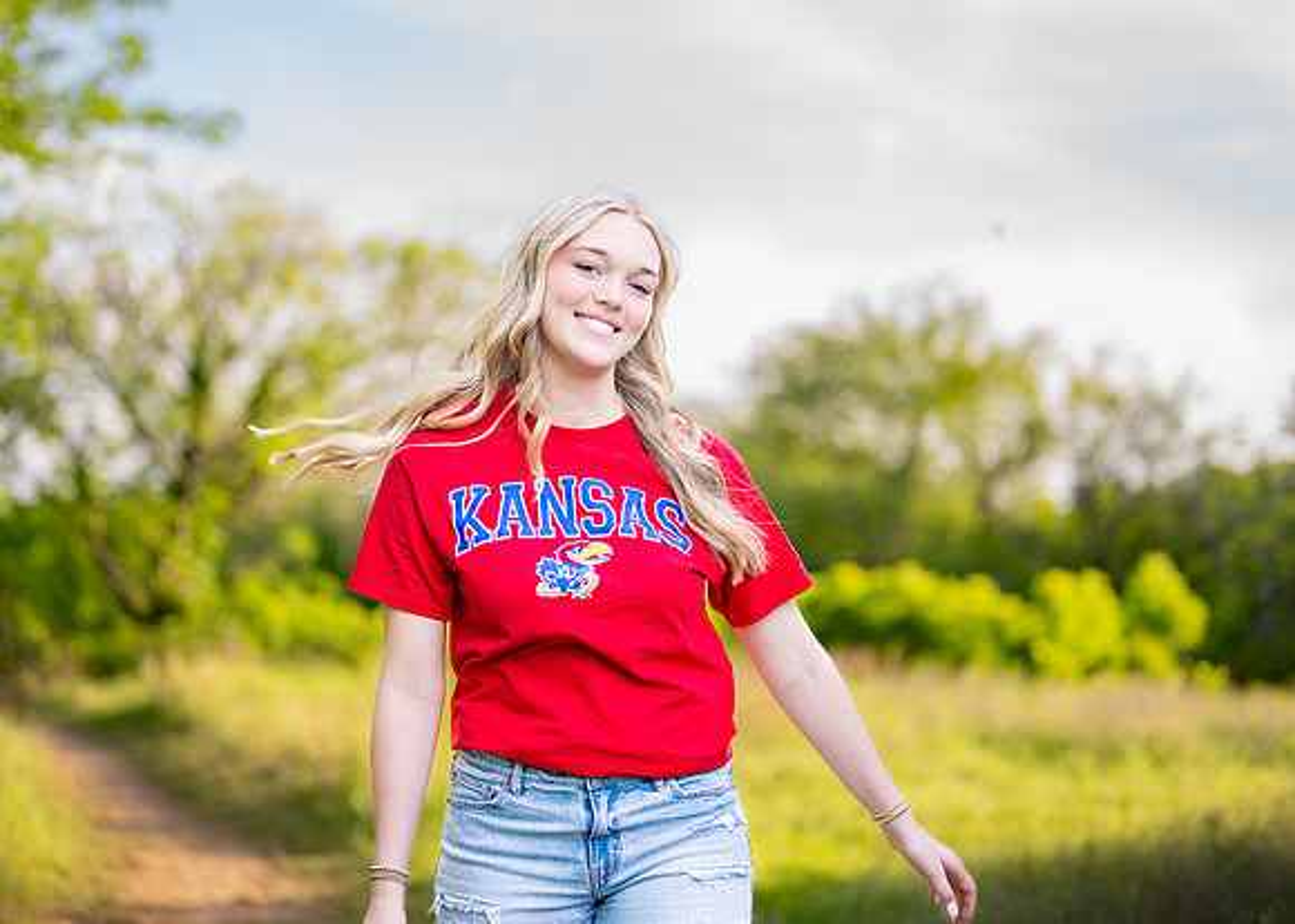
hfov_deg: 33.8
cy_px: 422
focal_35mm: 58
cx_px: 560
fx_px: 2129
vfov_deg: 24.5
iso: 200
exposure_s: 1/1600
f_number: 1.2
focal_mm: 50
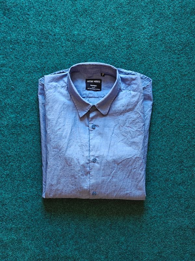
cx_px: 98
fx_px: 173
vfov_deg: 73.9
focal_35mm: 23
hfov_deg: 58.9
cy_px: 130
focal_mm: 6.06
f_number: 1.6
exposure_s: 1/100
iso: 400
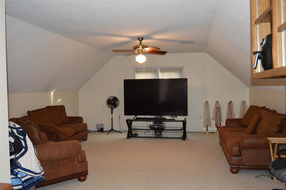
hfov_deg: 55.2
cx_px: 143
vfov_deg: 38.3
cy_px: 95
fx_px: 274
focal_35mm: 34
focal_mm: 23
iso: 2000
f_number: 3.8
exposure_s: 1/60
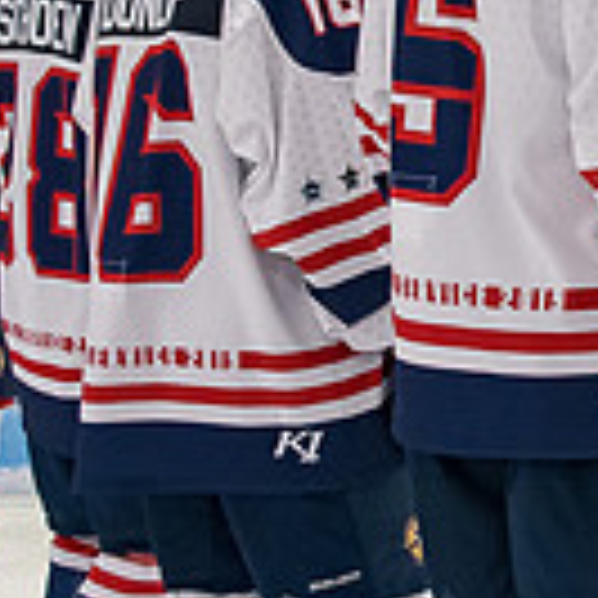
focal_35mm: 174
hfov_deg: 9.8
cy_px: 52
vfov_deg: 10.0
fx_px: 3401
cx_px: 878
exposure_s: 1/250
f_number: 4
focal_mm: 28
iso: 2500
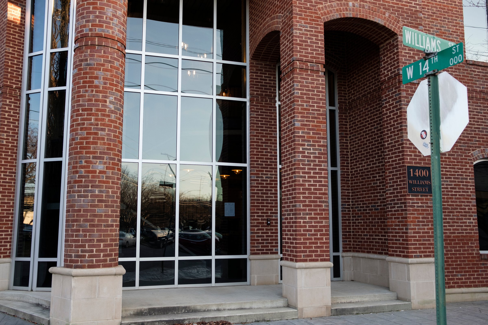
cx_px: 244
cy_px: 162
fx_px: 474
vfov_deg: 37.9
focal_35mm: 35
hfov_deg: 54.4
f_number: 4
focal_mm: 23
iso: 500
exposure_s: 1/240
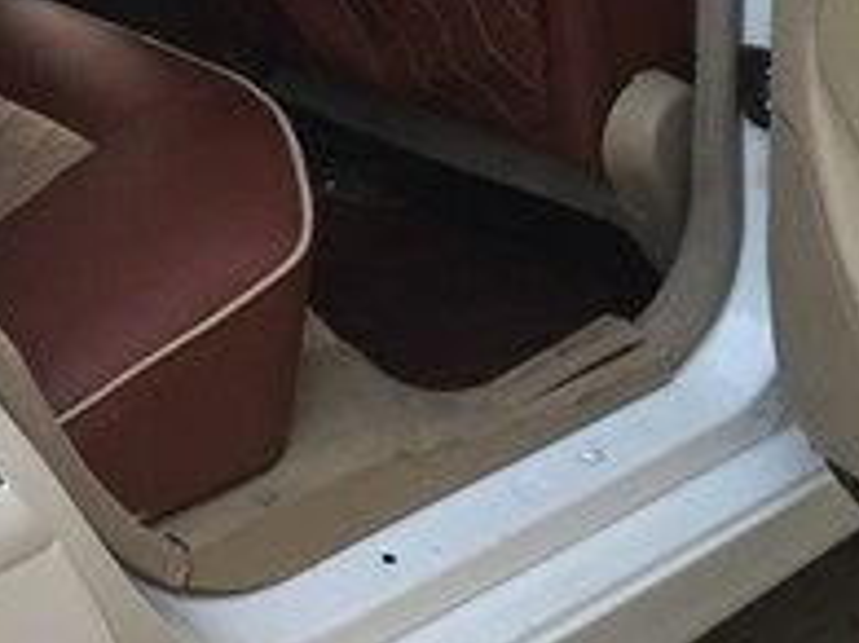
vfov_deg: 14.1
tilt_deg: -13.8
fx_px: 2430
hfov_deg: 20.0
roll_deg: -1.6
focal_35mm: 98
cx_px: 590
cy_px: -341
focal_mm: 4.15
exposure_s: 1/33
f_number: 2.2
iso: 50
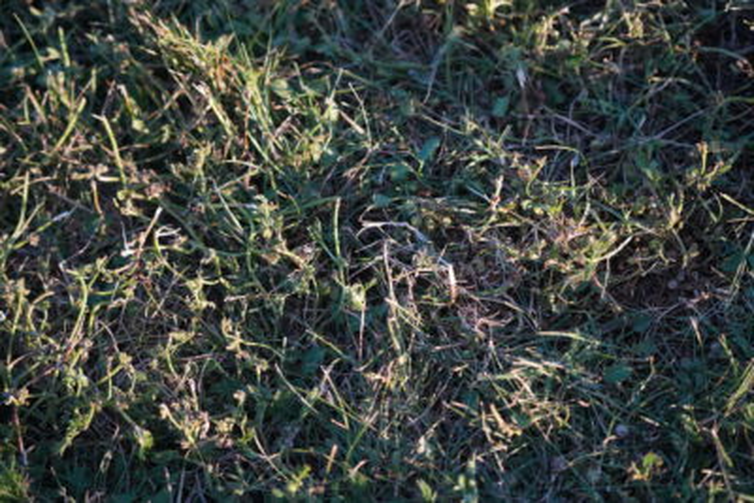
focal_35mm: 96
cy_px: 252
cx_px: 377
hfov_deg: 21.2
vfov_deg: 14.3
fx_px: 2011
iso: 1600
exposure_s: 1/1250
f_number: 4
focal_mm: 96
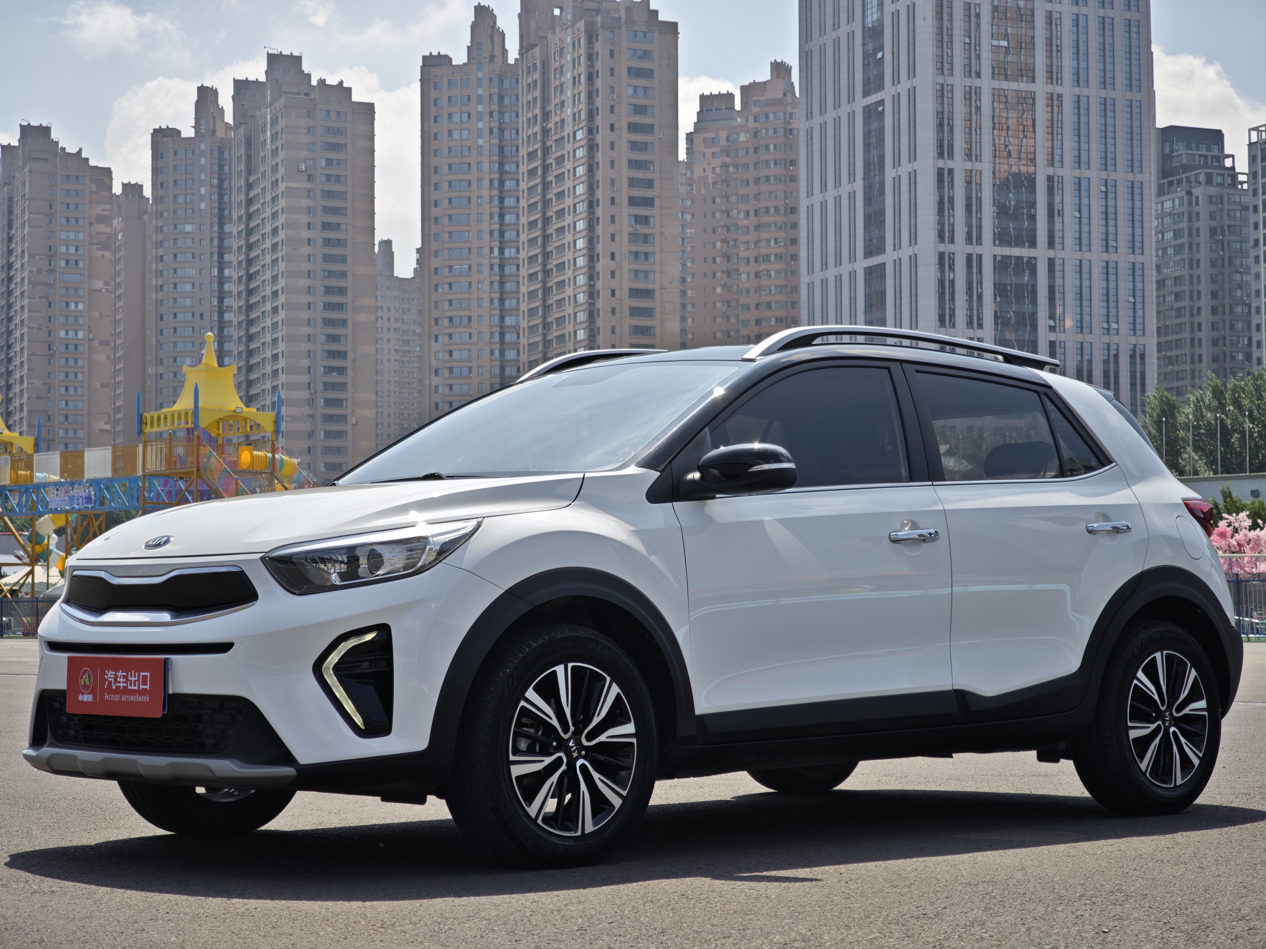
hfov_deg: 27.8
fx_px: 2560
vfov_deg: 21.0
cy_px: 474
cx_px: 633
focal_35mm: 70
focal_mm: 11.5
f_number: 1.8
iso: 50
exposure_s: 1/3006
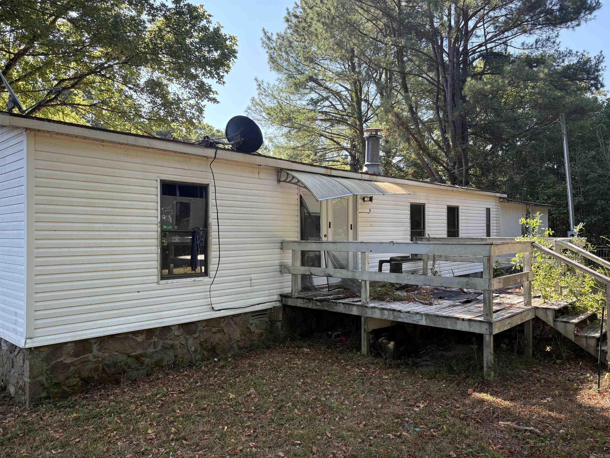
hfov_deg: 67.3
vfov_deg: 53.1
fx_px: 458
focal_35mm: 26
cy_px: 229
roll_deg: +0.2
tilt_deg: +0.9
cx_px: 305
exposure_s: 1/576
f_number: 1.6
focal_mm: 5.96
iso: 64
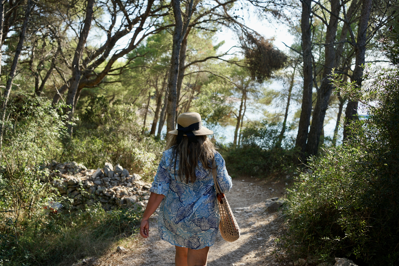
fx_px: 388
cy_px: 133
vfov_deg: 37.9
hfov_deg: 54.4
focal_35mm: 35
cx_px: 200
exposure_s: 1/640
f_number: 4
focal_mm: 35
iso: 200
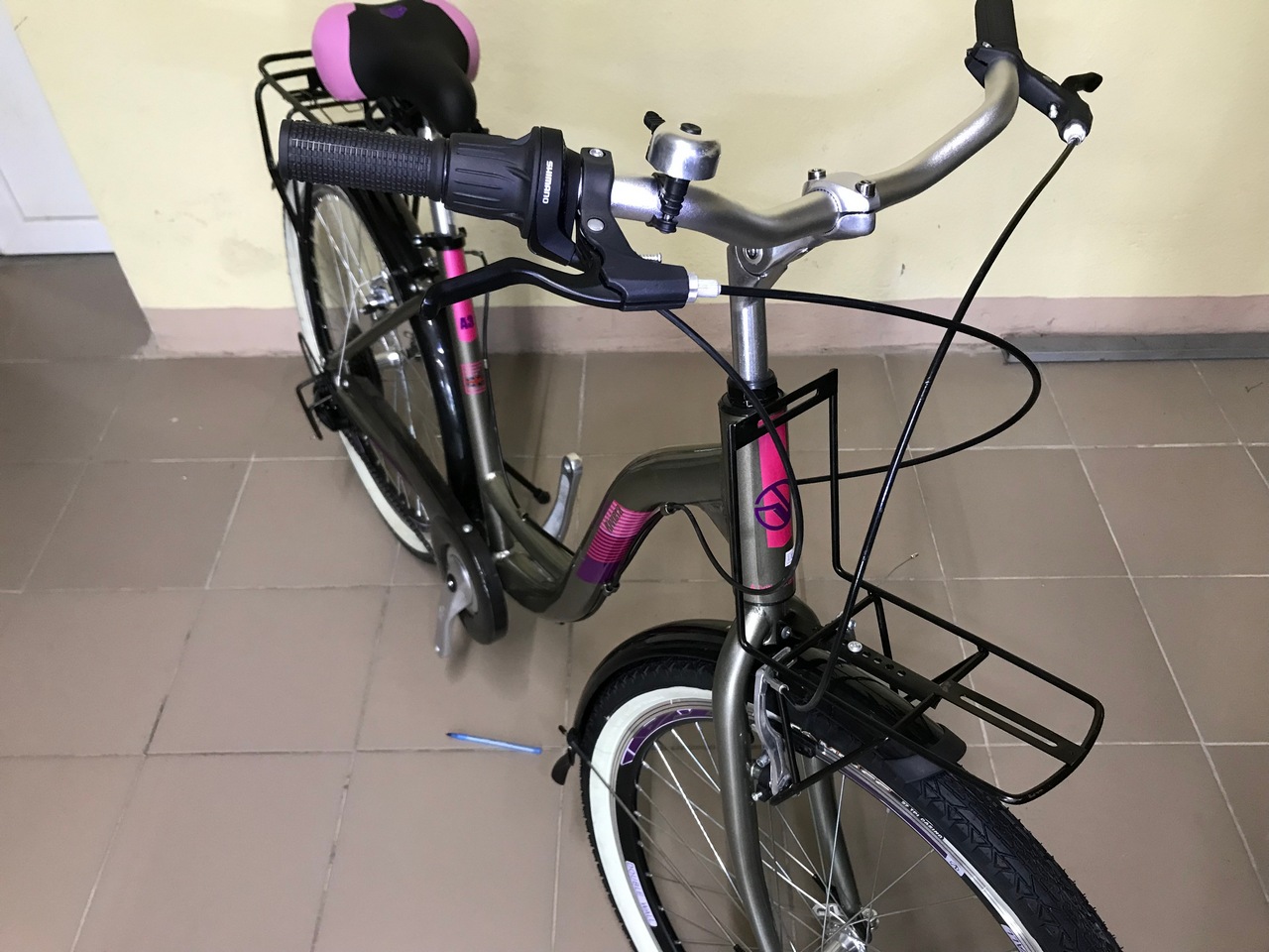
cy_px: 476
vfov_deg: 49.7
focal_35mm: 28
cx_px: 634
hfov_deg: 63.4
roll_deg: +2.5
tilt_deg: -44.7
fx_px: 1026
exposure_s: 1/17
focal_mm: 3.99
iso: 64
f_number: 1.8
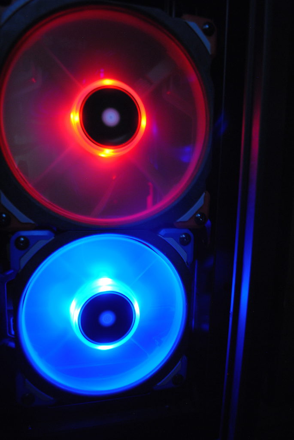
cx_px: 147
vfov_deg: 67.3
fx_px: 330
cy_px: 220
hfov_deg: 48.0
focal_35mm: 27
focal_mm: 18
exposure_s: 1/1.6
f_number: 3.5
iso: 400
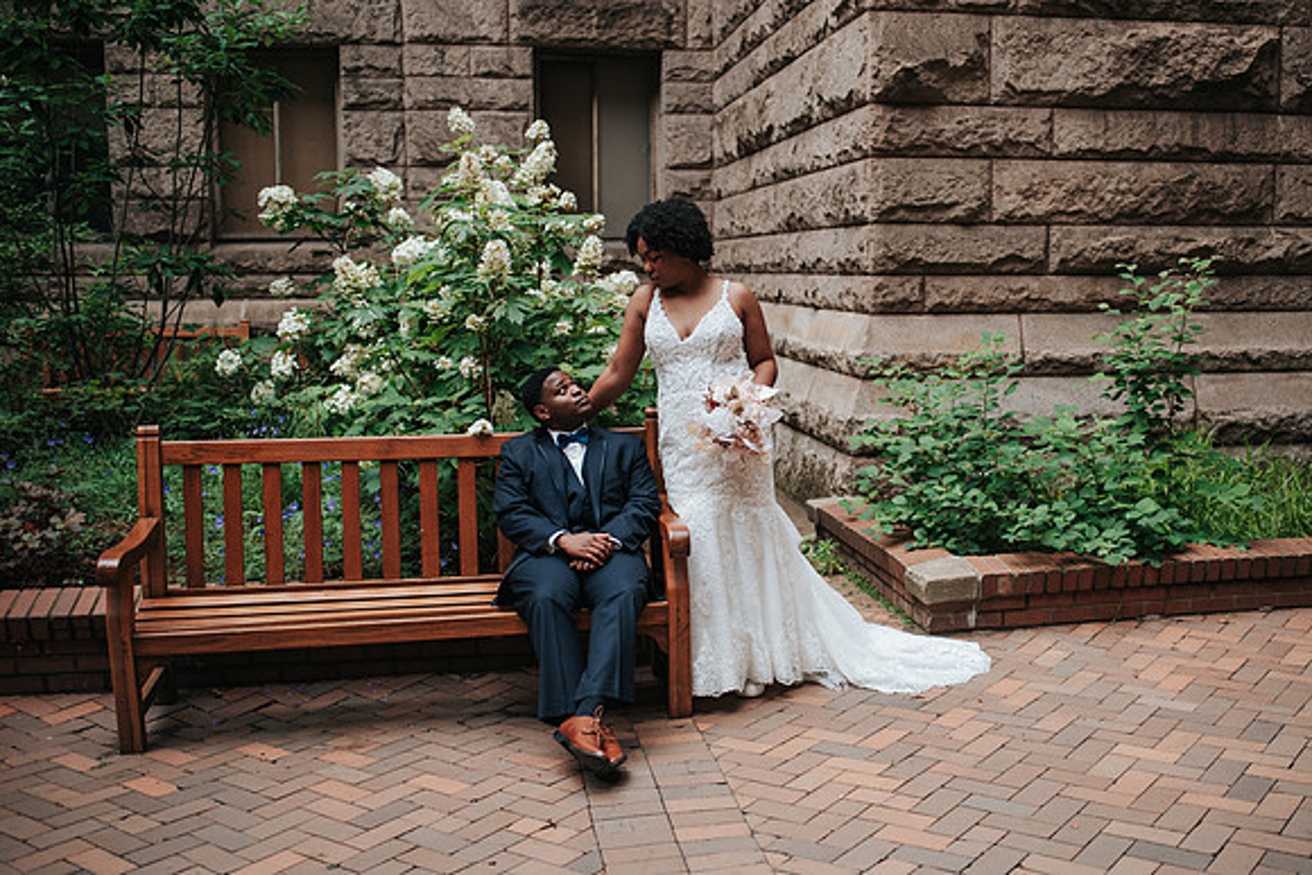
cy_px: 486
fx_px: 1418
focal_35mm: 39
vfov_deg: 34.3
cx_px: 729
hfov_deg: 49.6
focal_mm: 35
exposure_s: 1/500
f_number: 2.5
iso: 280
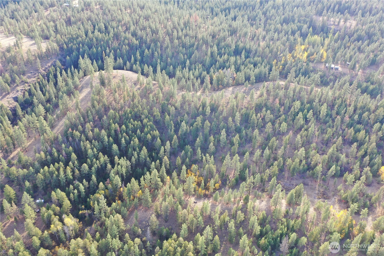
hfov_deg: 65.5
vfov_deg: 46.4
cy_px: 128
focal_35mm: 28
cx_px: 192
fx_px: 299
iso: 100
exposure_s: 1/80
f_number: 4
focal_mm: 10.26
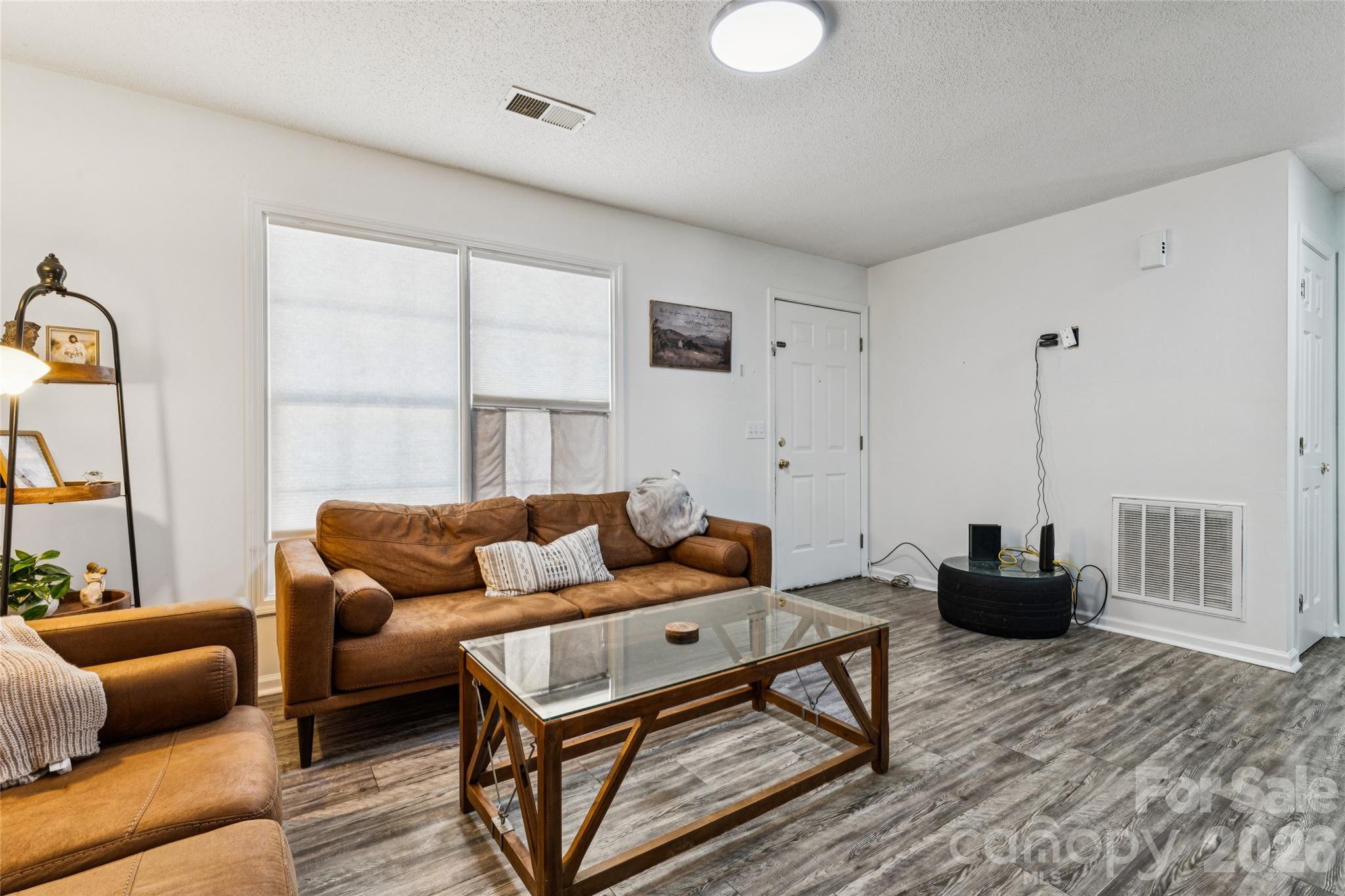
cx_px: 672
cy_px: 448
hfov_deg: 95.3
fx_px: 613
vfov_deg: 72.4
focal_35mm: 16
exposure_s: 1/4
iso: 200
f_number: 13
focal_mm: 16.4
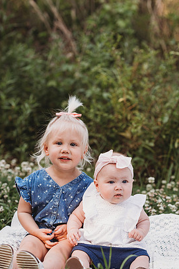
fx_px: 702
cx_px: 96
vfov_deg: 21.7
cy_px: 145
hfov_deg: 14.5
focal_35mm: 94
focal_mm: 85
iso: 100
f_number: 2.8
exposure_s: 1/200
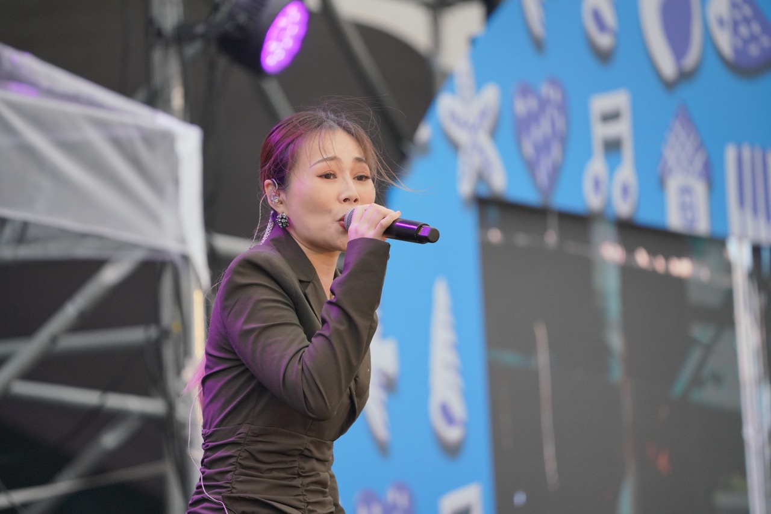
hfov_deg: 5.2
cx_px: 386
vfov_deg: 3.4
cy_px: 257
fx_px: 8568
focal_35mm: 400
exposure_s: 1/800
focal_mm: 400
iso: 2000
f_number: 7.1
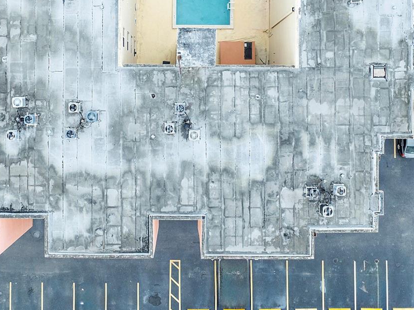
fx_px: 550
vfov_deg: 31.0
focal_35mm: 46
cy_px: 86
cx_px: 176
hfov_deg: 41.2
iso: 100
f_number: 2.8
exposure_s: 1/500
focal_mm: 12.29
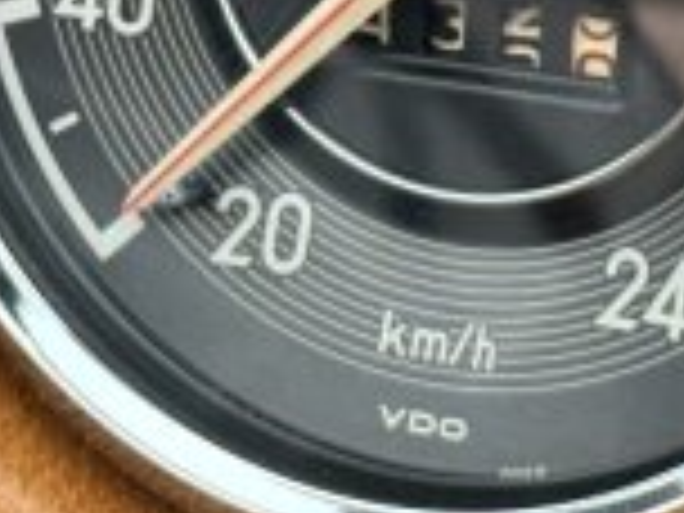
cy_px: -14
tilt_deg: -12.1
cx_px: 446
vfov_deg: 7.3
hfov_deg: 9.8
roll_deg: +0.8
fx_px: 3991
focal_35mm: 202
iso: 200
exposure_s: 1/33
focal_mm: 6.76
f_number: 1.78
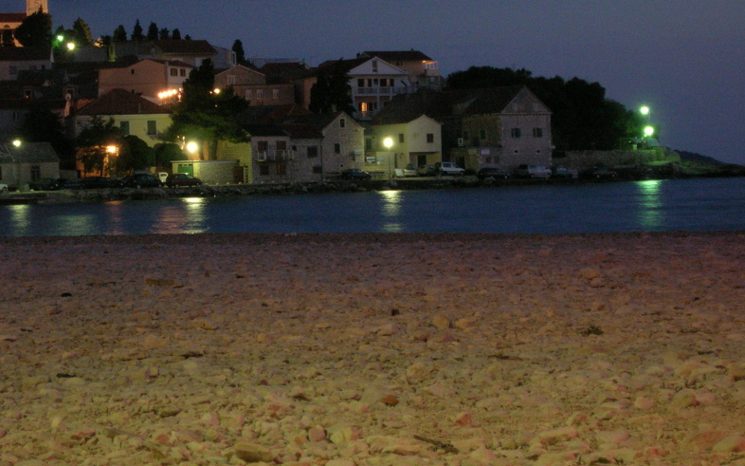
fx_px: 2213
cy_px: 228
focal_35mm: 109
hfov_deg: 19.1
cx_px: 374
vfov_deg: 12.0
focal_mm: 17.1
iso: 200
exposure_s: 2
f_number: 4.9
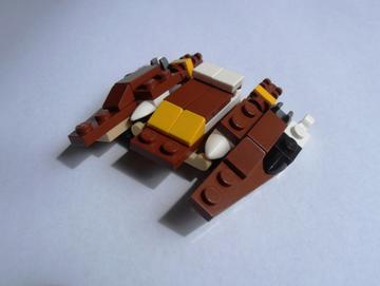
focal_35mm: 37
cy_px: 143
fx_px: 407
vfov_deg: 38.8
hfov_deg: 50.1
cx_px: 190
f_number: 3.9
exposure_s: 1/800
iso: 80
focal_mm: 6.61
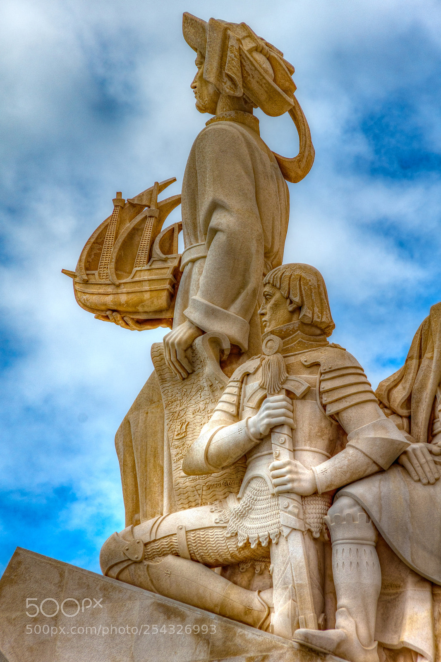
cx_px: 220
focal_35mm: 202
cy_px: 331
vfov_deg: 10.2
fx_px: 3722
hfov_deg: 6.8
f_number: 11
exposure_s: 1/250
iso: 100
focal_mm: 135
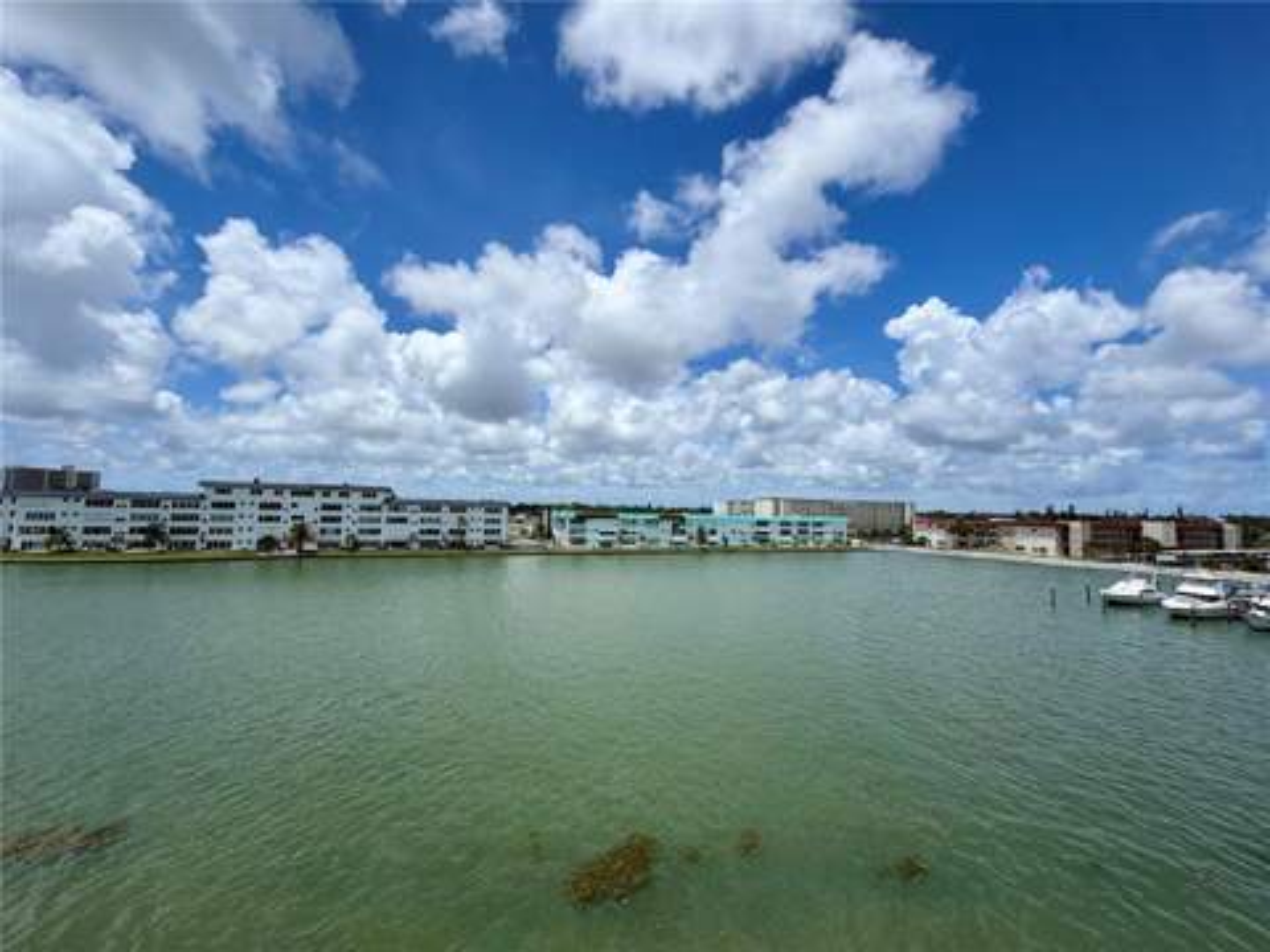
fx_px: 514
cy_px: 476
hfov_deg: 102.1
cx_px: 635
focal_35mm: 14
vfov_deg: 85.7
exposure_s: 1/770
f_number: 2.2
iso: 25
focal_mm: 2.22
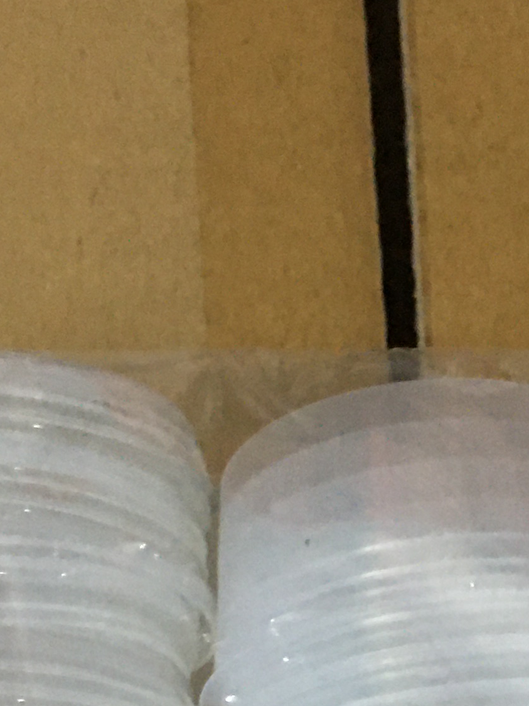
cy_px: 950
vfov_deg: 17.6
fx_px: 2119
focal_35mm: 104
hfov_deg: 14.0
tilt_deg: -78.7
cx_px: 519
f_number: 2.2
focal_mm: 4.15
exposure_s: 1/10
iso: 100
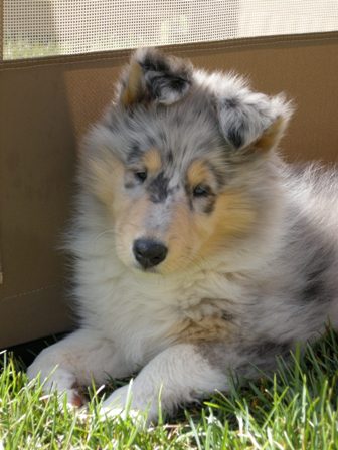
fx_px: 1133
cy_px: 225
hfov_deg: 17.0
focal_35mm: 87
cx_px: 169
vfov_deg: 22.5
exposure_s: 1/96.5
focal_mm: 18.6
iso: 64
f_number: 4.3
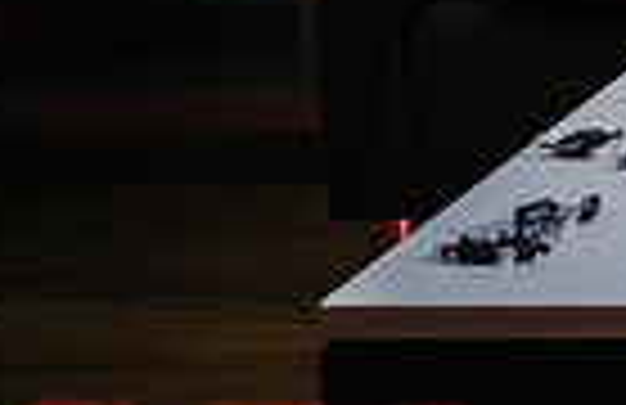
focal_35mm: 107
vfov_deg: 12.0
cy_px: -206
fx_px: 1844
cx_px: 1277
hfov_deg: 15.3
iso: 200
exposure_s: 1/160
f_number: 3.5
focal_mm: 12
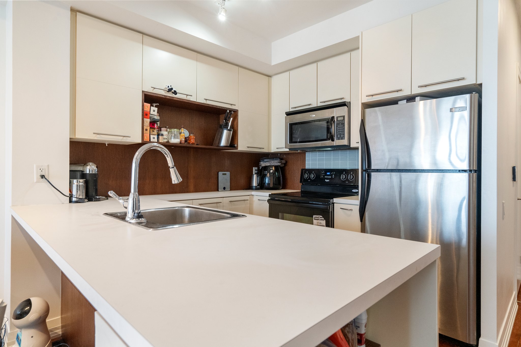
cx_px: 260
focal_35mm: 20
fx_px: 289
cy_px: 174
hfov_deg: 84.0
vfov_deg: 61.9
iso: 10000
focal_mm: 20
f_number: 8
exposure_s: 1/30
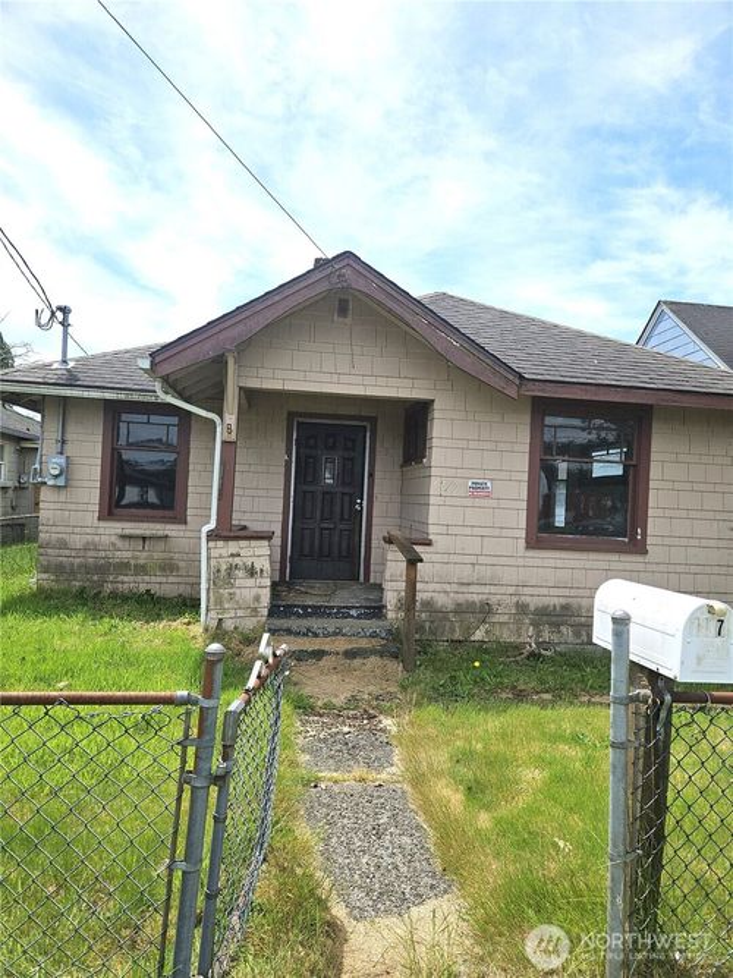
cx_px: 366
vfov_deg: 73.9
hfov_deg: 58.9
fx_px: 650
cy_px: 489
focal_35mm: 23
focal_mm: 5.4
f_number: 1.8
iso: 25
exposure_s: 1/2289
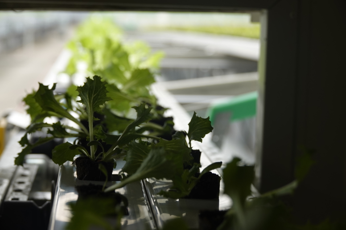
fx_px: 1028
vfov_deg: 12.8
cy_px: 115
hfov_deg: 19.1
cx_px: 173
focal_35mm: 107
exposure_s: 1/200
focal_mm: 39.42
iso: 100
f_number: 4
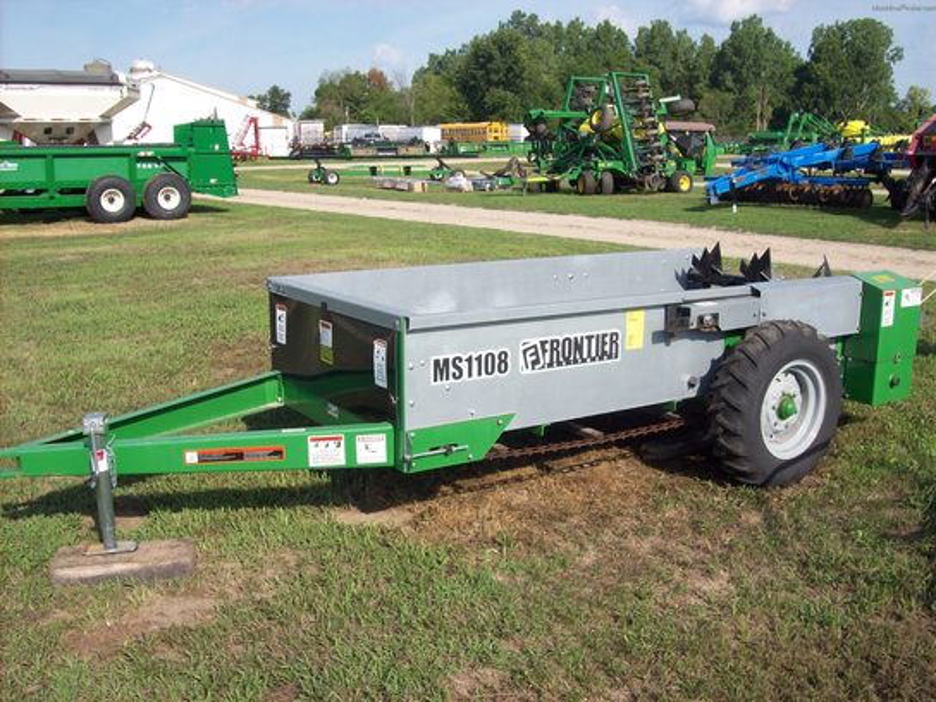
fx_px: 973
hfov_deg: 51.4
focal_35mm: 36
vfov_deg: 39.7
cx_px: 468
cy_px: 351
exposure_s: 1/504
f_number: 4.8
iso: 80
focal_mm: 6
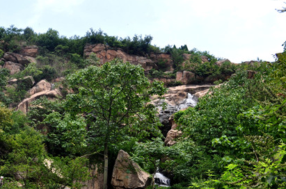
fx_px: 452
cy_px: 139
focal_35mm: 57
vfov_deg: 23.4
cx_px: 67
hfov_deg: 34.3
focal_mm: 24
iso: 200
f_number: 10
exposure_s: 1/200
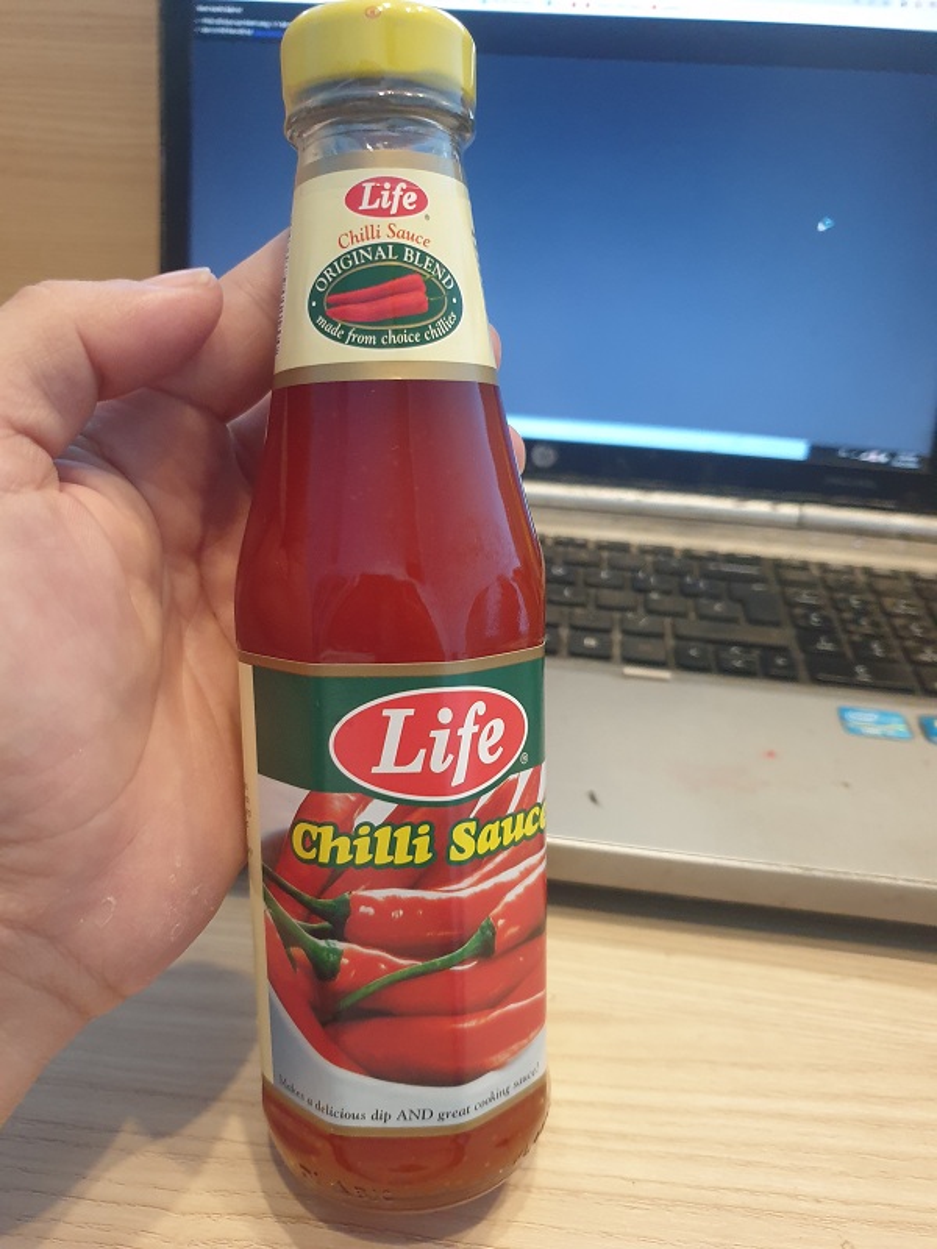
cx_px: 468
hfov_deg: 53.1
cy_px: 624
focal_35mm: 26
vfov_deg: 67.3
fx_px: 938
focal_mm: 4.3
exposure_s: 1/20
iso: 250
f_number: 1.5
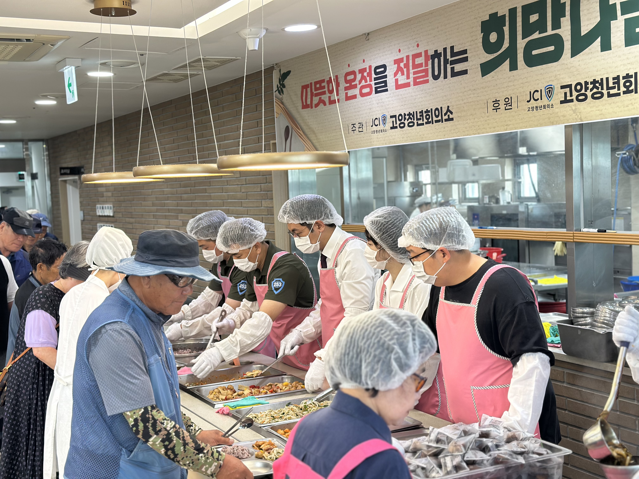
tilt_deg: -4.2
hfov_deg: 39.7
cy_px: 240
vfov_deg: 30.3
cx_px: 320
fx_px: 886
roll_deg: +2.9
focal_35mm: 48
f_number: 1.78
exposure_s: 1/120
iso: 125
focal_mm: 6.86
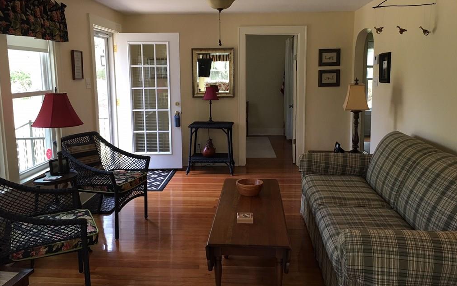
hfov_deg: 61.2
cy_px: 129
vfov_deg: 40.6
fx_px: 386
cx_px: 228
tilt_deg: -7.2
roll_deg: +0.6
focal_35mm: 31
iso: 40
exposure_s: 1/30
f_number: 2.2
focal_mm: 4.15
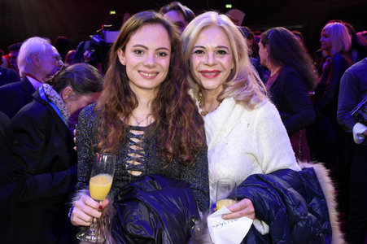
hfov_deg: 49.6
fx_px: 397
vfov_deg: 34.2
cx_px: 184
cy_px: 122
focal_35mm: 39
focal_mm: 26
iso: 1600
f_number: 6.3
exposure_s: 1/160
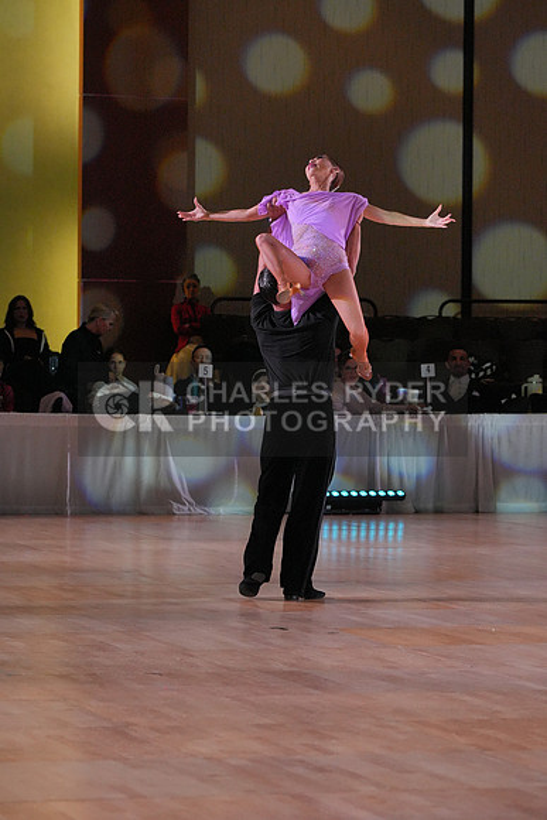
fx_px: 3758
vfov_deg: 12.4
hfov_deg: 8.3
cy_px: 410
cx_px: 274
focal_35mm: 165
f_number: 7.1
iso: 5000
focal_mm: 165
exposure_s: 1/400
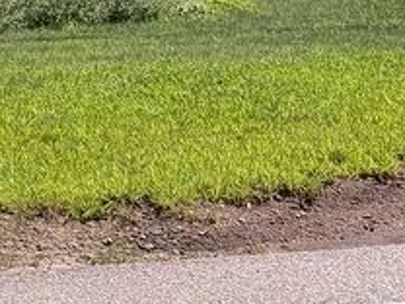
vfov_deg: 7.9
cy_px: -134
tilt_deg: -1.4
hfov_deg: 10.0
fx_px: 2164
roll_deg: +2.1
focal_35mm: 185
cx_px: -349
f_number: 1.78
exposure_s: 1/4878
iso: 100
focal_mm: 6.76
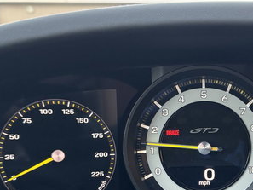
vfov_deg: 23.2
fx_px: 453
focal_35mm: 62
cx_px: 211
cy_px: 161
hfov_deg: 30.2
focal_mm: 6.86
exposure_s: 1/57
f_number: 1.78
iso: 500
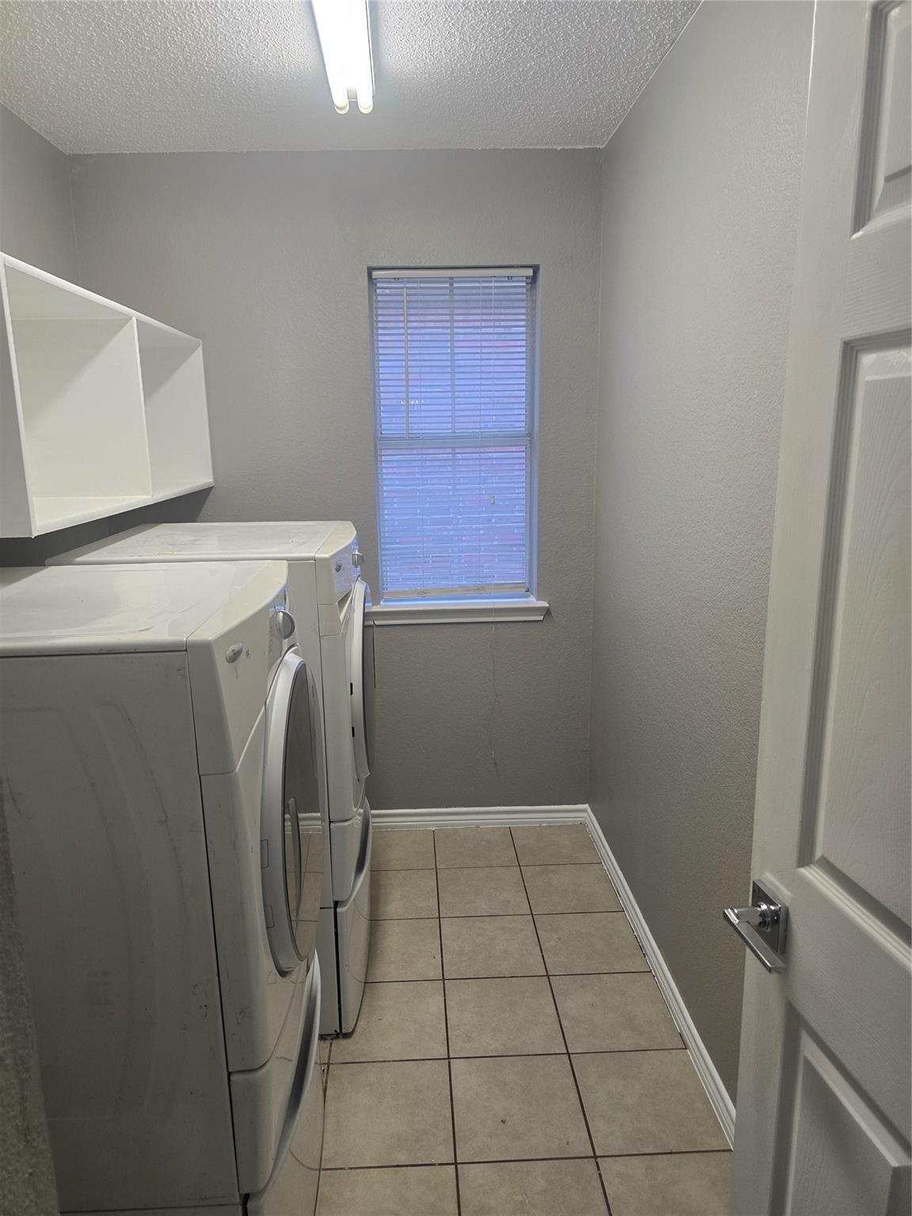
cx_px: 456
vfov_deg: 73.9
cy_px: 608
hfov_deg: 58.9
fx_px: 808
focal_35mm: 23
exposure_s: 1/120
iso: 125
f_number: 1.7
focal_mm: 6.3
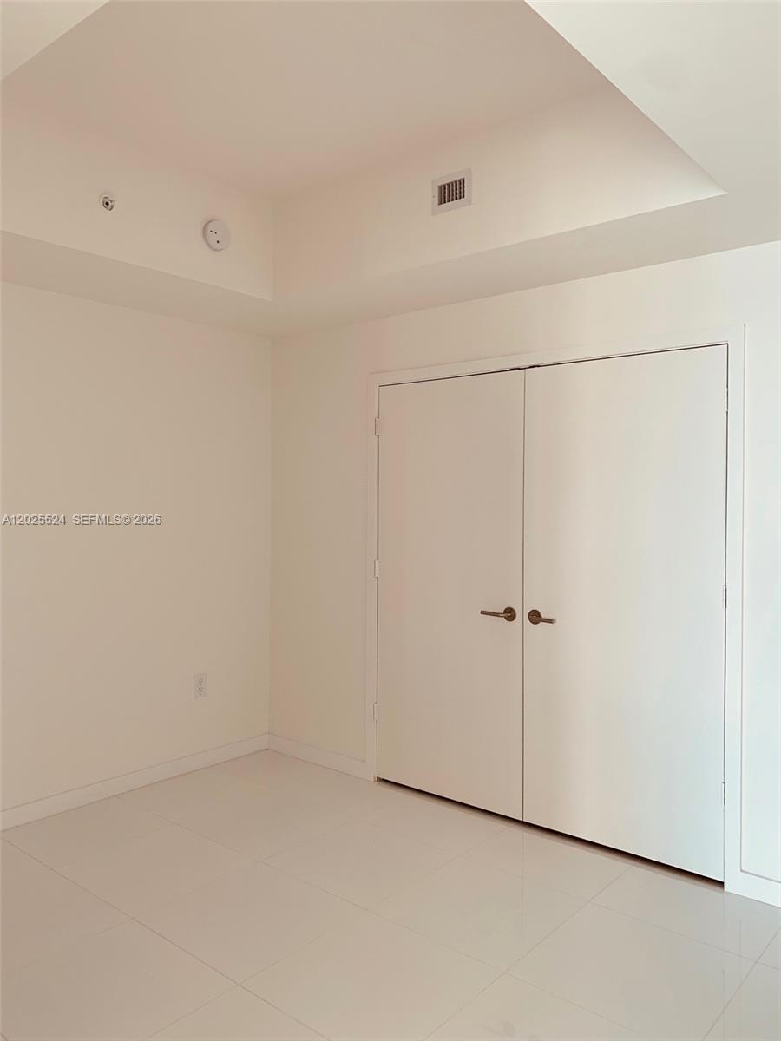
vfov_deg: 67.3
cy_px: 520
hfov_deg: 53.1
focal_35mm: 26
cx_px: 390
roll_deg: -0.4
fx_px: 782
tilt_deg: +0.9
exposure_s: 1/60
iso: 50
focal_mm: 4.25
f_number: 1.8
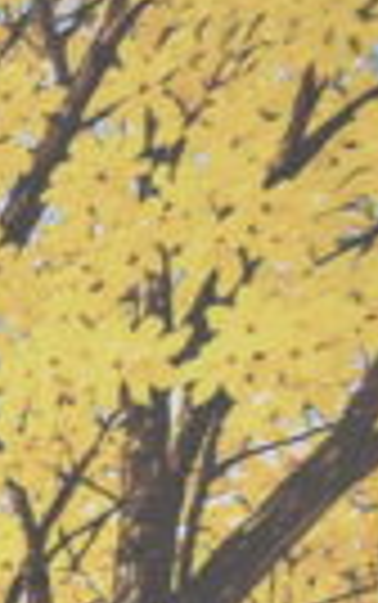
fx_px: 3717
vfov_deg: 9.0
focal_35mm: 226
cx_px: -1912
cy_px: 1006
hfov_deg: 4.4
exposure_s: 1/125
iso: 1250
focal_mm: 29
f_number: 3.2
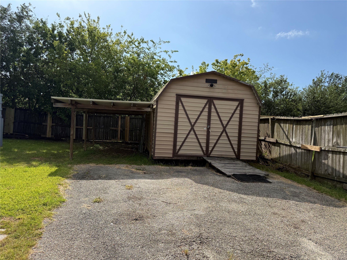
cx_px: 174
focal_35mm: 24
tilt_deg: -3.1
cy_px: 130
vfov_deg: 56.8
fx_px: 241
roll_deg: +3.2
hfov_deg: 71.6
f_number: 1.78
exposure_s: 1/6173
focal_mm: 6.76
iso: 100
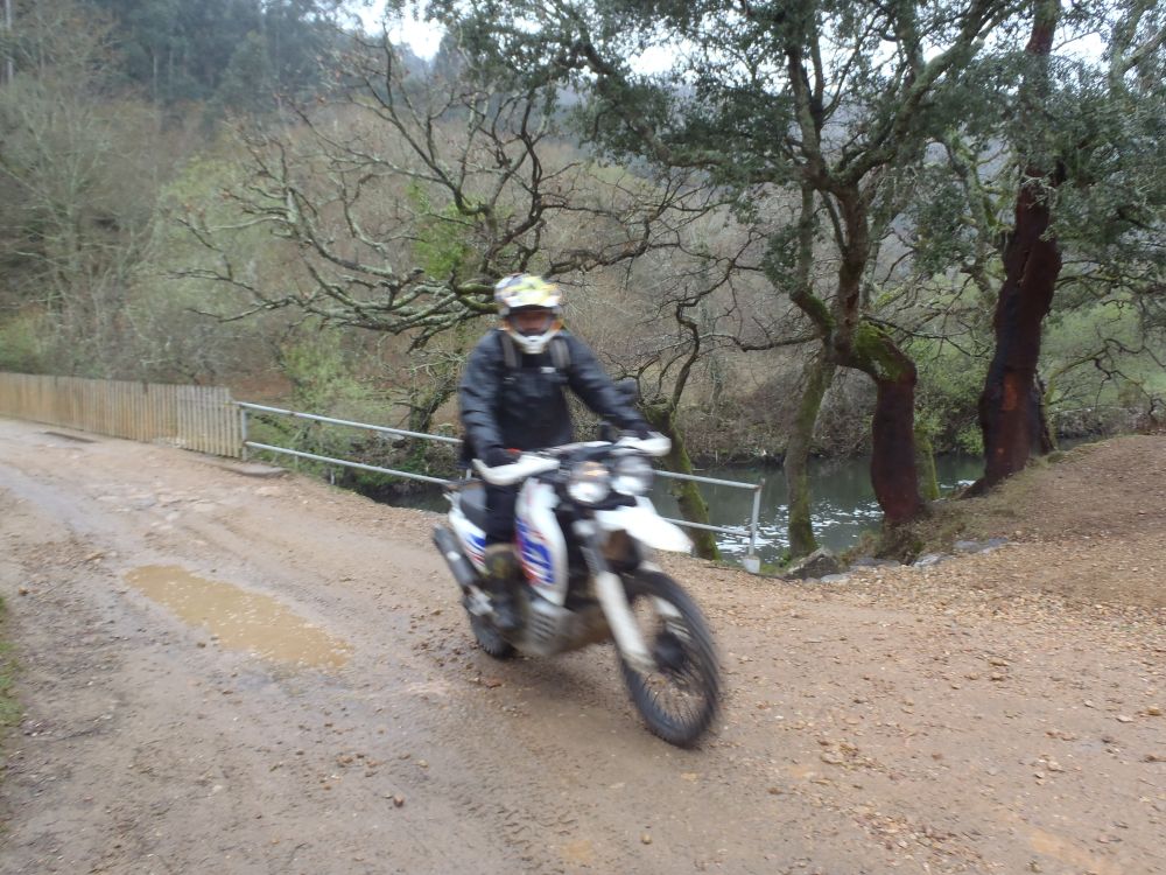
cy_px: 438
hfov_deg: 63.4
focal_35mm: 28
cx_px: 583
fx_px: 943
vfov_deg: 49.7
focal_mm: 5
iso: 100
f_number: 3.9
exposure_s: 1/30
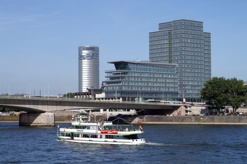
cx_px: 124
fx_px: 617
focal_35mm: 90
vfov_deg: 15.2
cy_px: 82
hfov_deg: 22.6
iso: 100
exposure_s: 1/300
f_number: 11
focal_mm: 60
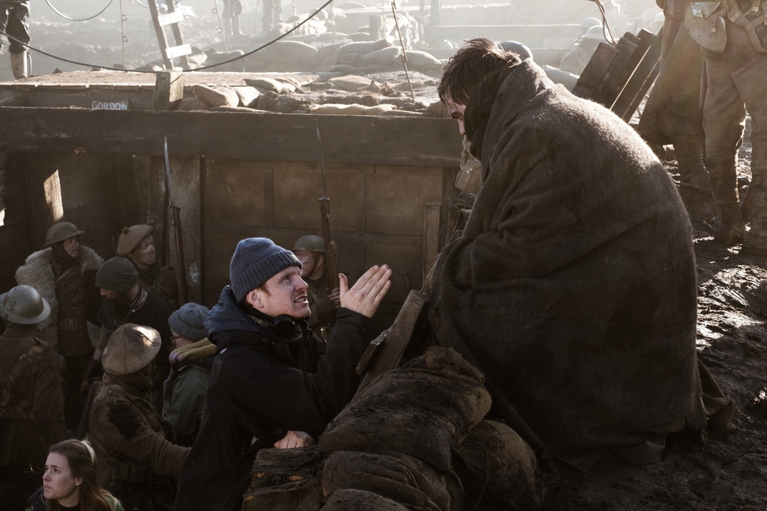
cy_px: 256
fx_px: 1321
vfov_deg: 21.9
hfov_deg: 32.4
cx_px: 384
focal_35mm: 62
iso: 400
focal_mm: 41.4
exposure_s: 1/250
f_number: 7.1
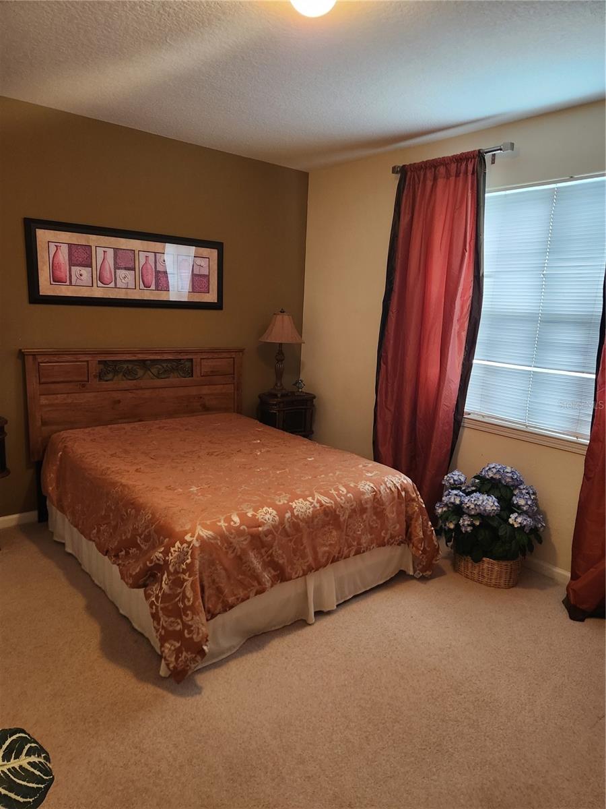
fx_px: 537
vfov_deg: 73.9
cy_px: 404
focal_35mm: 23
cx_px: 303
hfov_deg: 58.9
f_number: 1.8
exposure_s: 1/120
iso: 640
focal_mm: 5.4
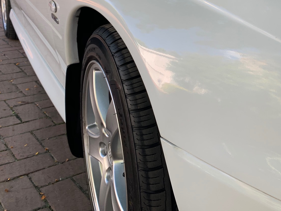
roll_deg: -2.2
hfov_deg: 39.2
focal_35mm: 47
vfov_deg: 30.2
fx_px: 381
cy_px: 46
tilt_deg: -11.9
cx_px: 216
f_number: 1.8
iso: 25
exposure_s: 1/181
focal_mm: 4.25
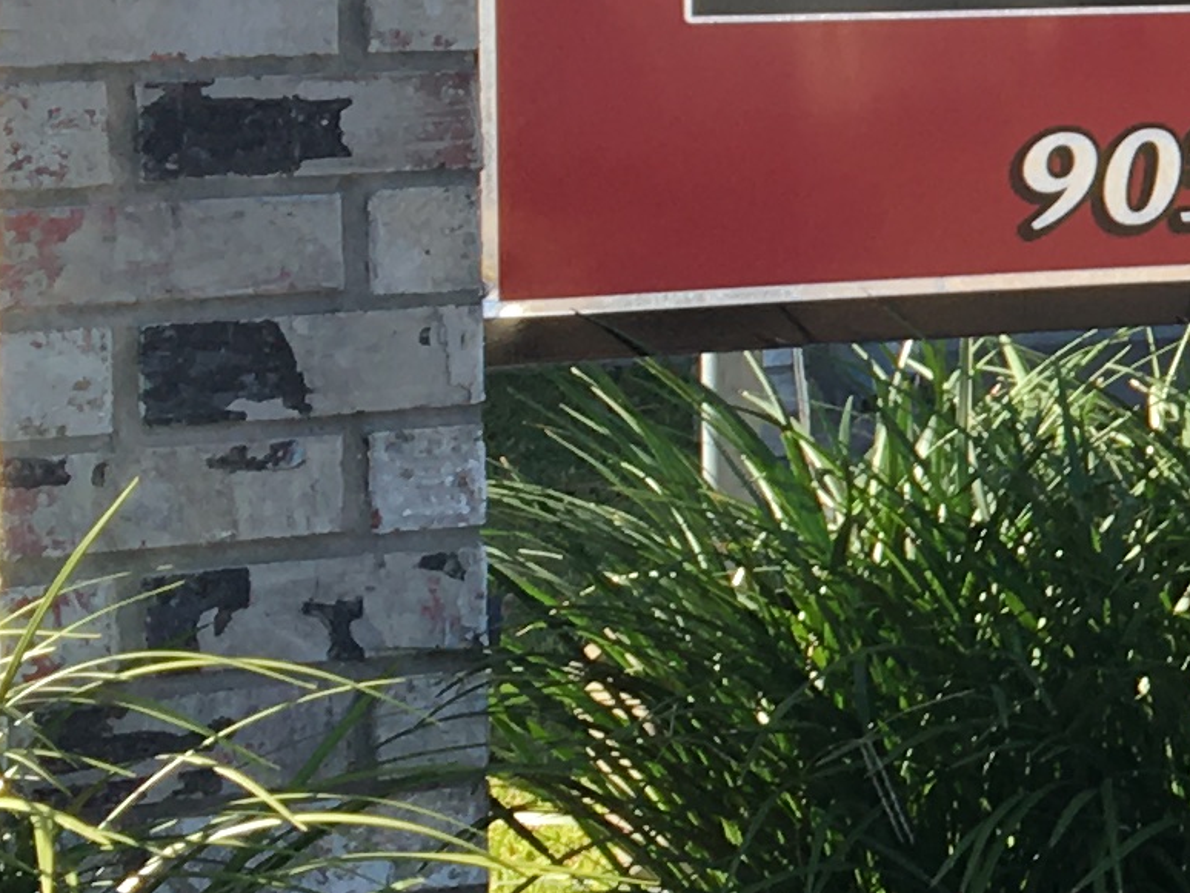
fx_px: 5193
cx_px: 1996
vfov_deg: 9.8
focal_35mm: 151
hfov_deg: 12.2
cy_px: 68
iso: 25
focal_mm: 4.15
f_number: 2.2
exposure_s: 1/447
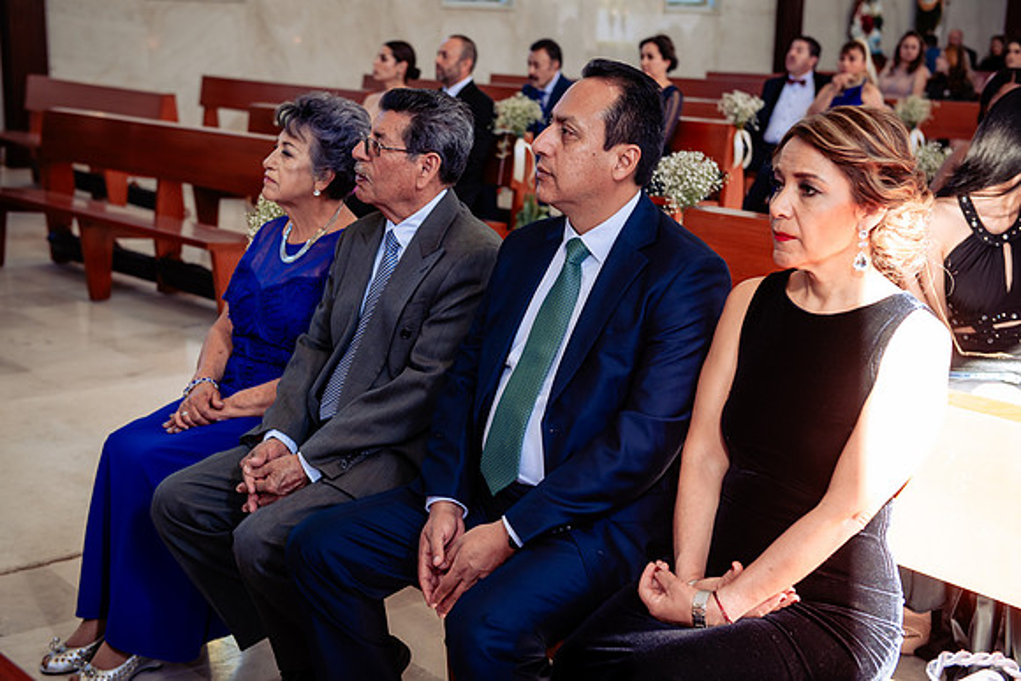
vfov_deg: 24.6
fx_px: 1560
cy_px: 340
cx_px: 510
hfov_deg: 36.2
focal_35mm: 55
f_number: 4
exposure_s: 1/100
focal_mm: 55
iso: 400
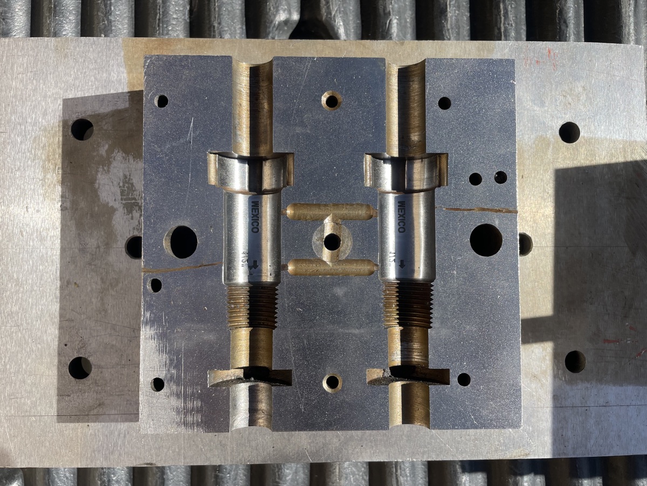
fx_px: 486
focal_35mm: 26
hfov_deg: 67.3
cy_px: 243
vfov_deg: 53.1
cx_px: 324
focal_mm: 4.2
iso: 32
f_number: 1.6
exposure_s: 1/2020
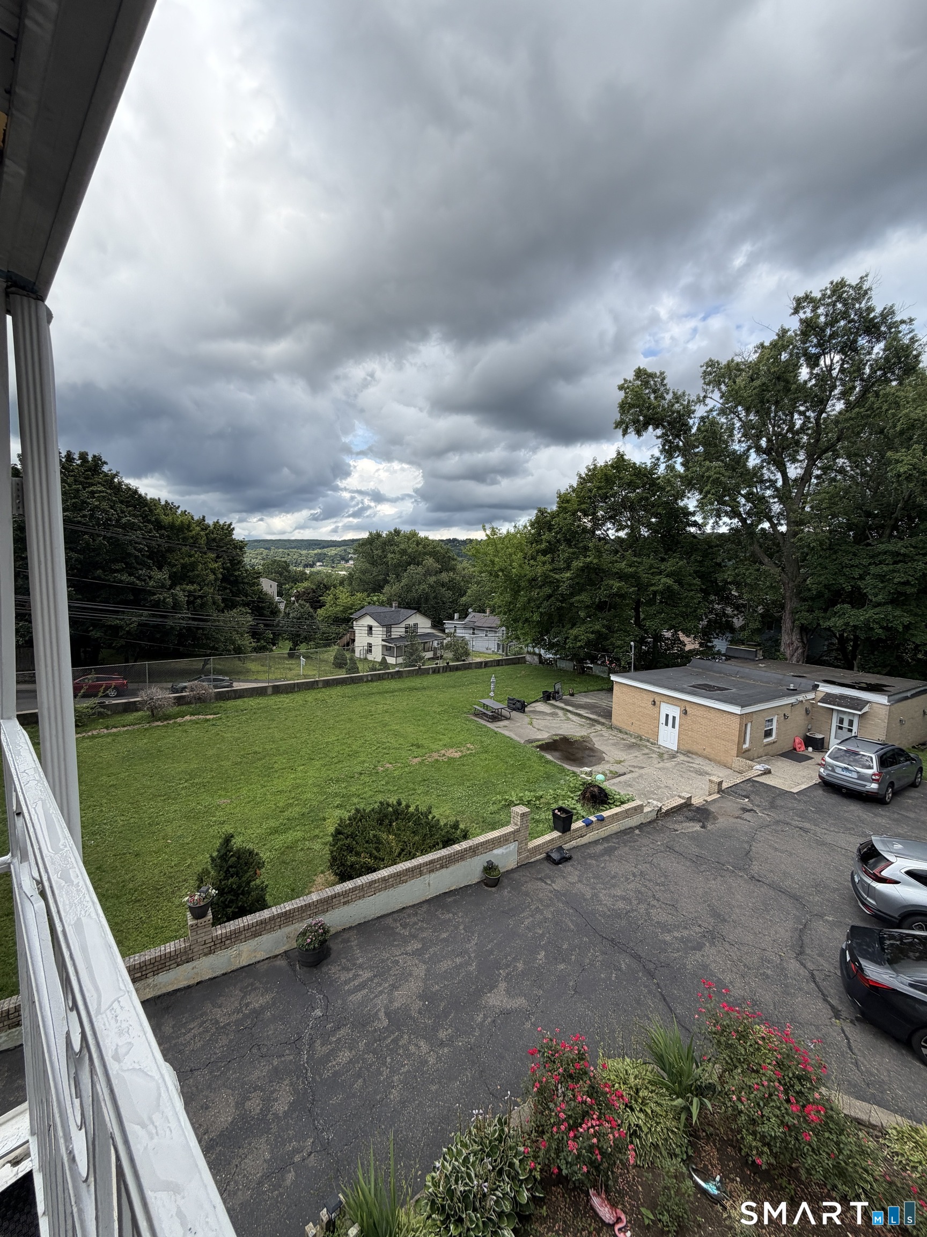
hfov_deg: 85.7
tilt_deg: -5.3
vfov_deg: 102.1
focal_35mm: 14
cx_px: 464
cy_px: 618
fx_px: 500
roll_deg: -1.8
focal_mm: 2.22
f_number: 2.2
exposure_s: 1/770
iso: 40
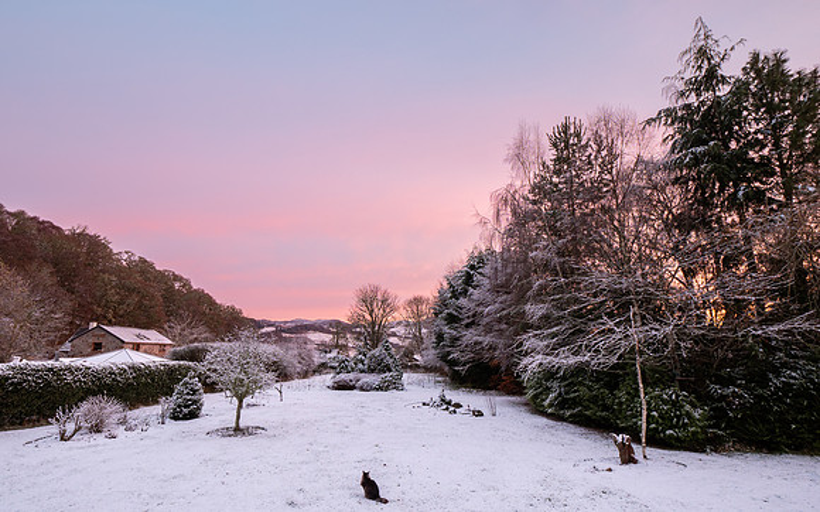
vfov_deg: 68.0
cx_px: 410
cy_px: 267
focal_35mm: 17
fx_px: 379
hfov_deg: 94.5
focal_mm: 8
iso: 200
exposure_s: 1/2
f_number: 7.1
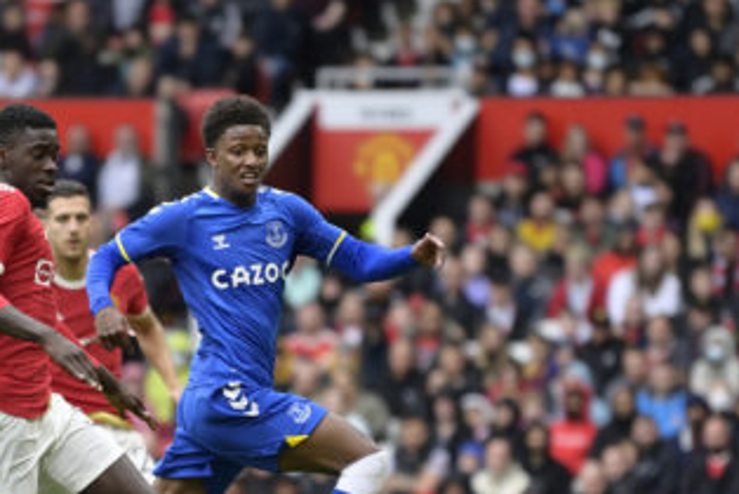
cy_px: 398
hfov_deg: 4.3
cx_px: 68
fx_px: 9801
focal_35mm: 477
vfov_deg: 2.9
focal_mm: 200
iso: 320
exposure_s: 1/1600
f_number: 2.8
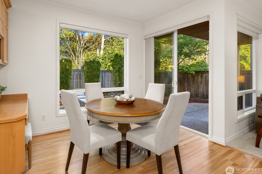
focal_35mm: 19
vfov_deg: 64.5
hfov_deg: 86.8
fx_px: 138
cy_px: 80
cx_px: 121
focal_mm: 17
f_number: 7.1
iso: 320
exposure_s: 1/15
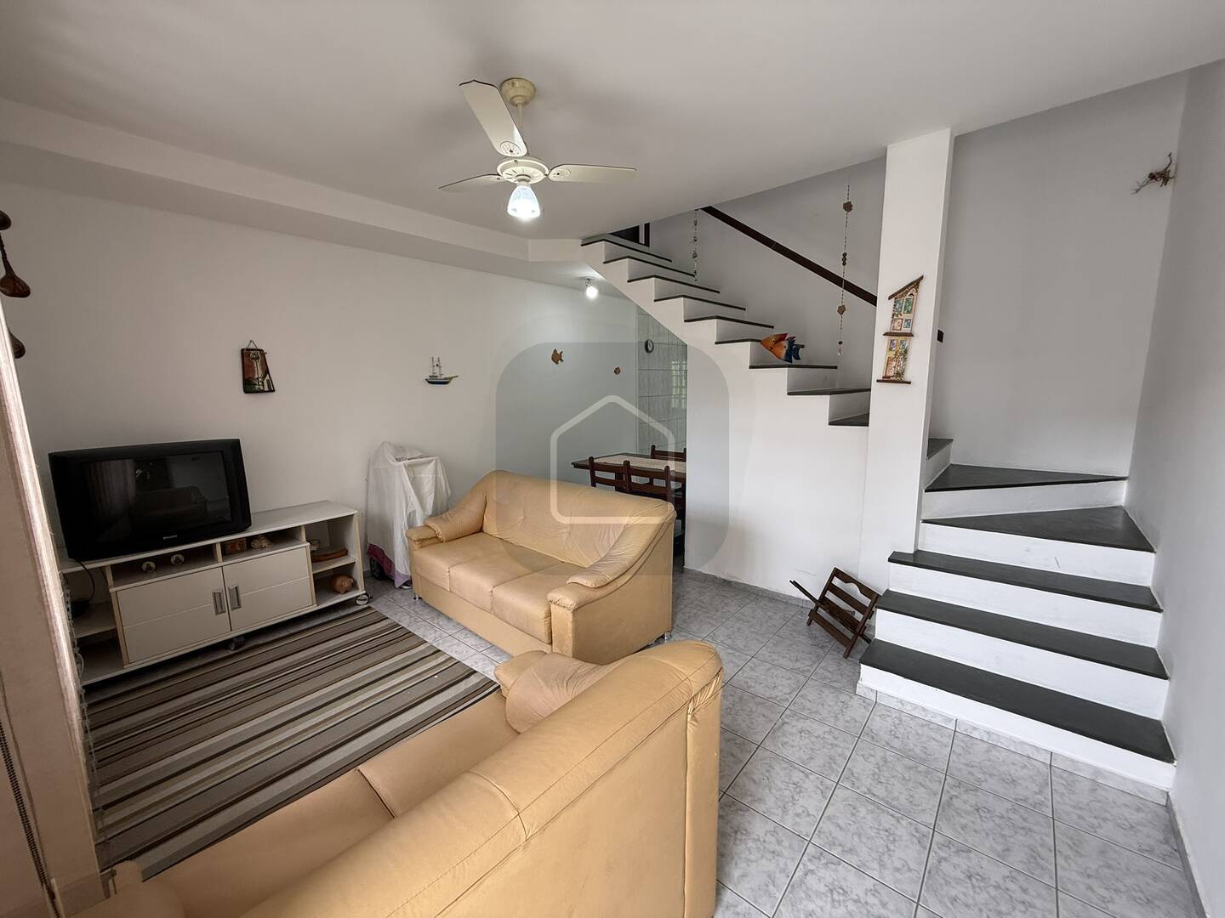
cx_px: 612
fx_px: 495
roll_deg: +0.6
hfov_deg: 102.1
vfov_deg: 85.7
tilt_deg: -9.2
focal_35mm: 14
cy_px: 459
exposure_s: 1/99
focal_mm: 2.22
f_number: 2.2
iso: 100
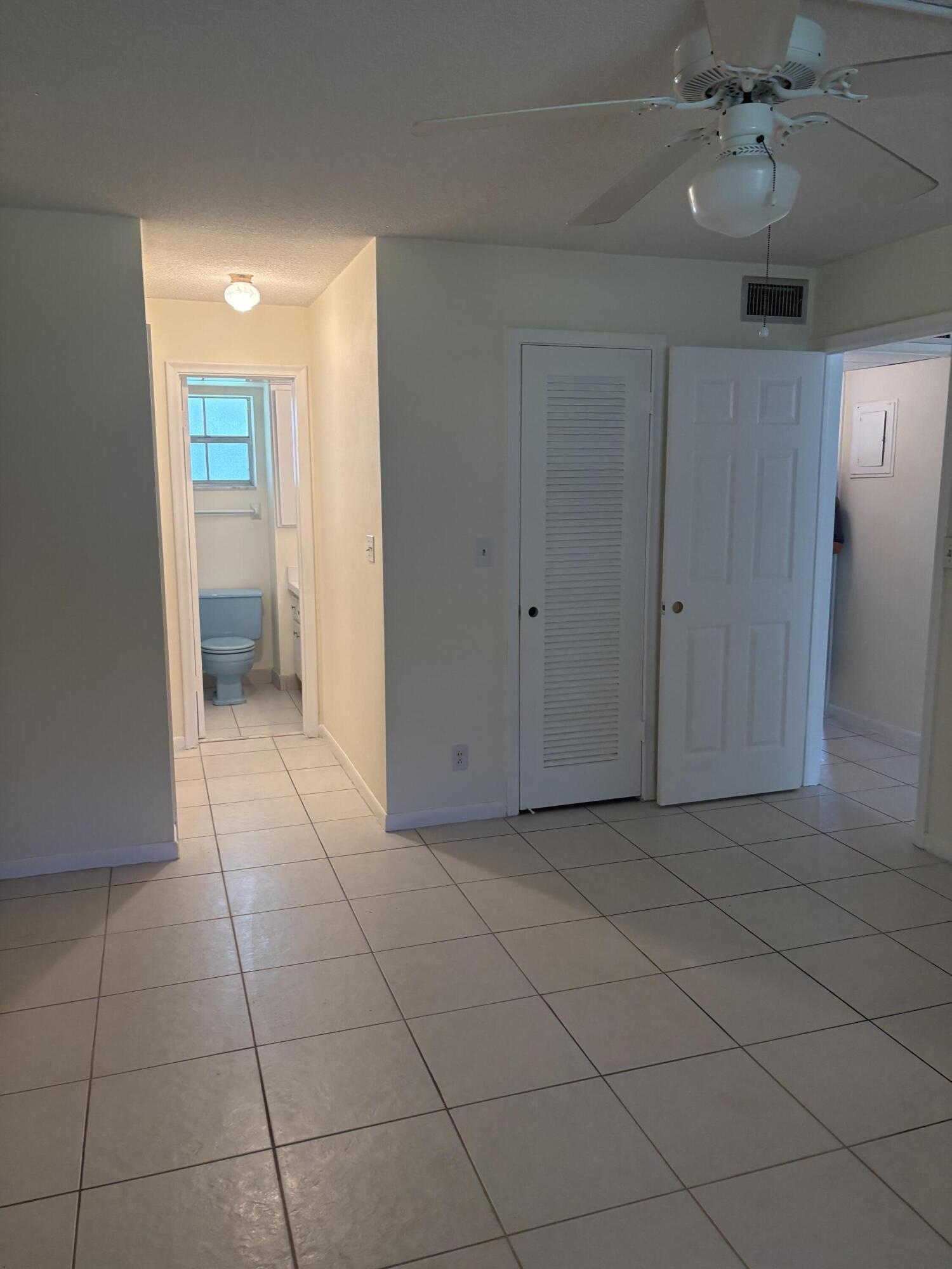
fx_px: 953
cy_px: 634
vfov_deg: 67.3
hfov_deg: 53.1
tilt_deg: -6.9
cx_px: 476
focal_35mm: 26
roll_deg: +0.4
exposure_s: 1/120
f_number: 1.6
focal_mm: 5.96
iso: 160
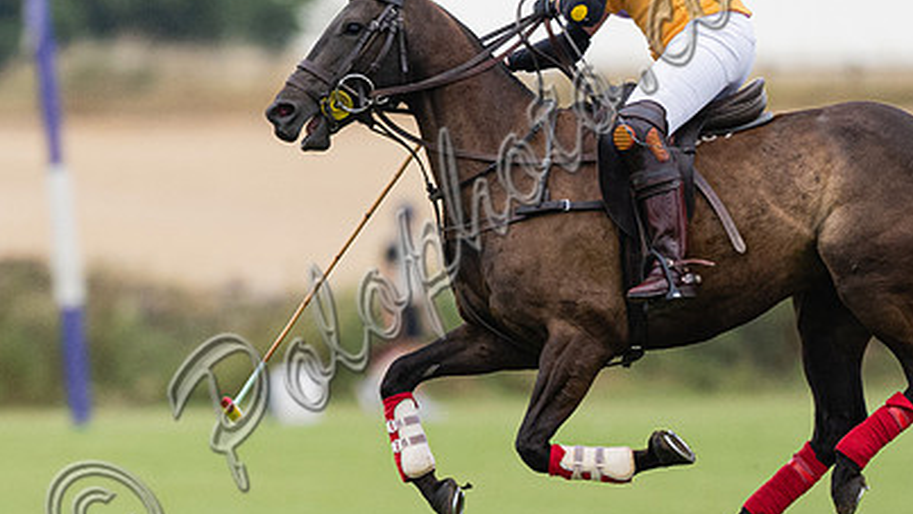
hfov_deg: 1.3
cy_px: 357
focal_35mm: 1706
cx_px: 324
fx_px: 41314
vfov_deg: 0.7
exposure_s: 1/1250
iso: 800
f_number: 4
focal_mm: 500
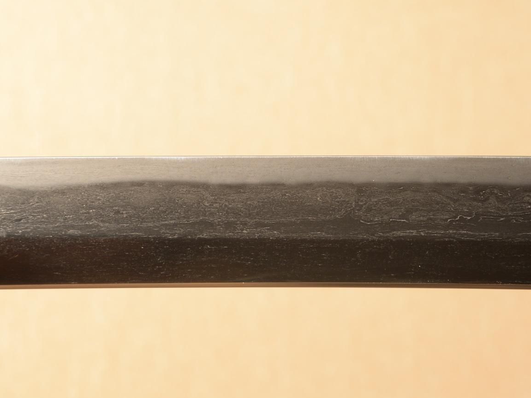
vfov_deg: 8.9
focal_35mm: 167
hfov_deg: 11.9
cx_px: 293
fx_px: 2555
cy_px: 191
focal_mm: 95
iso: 400
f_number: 11
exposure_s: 1/1.6
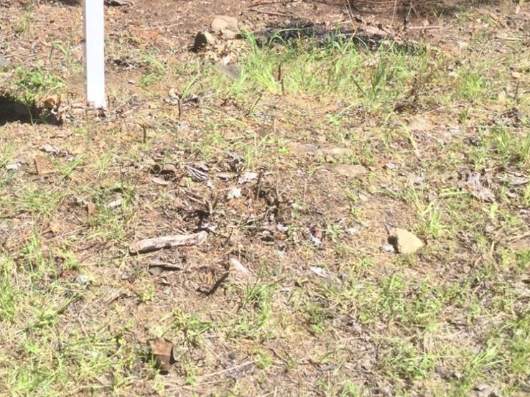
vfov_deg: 22.5
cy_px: 18
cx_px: 124
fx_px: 964
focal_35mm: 63
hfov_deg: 30.2
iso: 25
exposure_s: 1/503
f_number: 2.4
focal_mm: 3.3
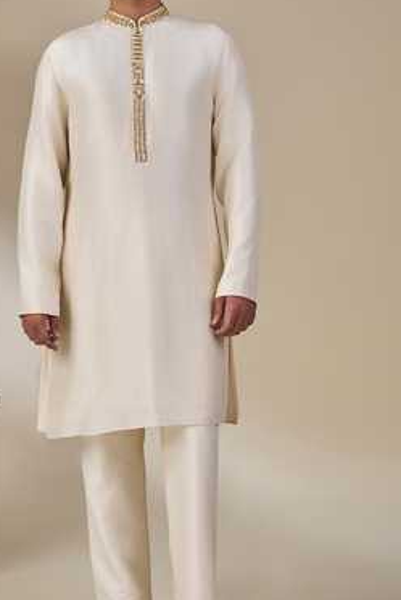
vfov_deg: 29.2
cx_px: 142
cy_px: 282
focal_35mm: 69
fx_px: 1152
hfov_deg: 19.7
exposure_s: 1/160
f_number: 5.6
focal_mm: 49
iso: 250
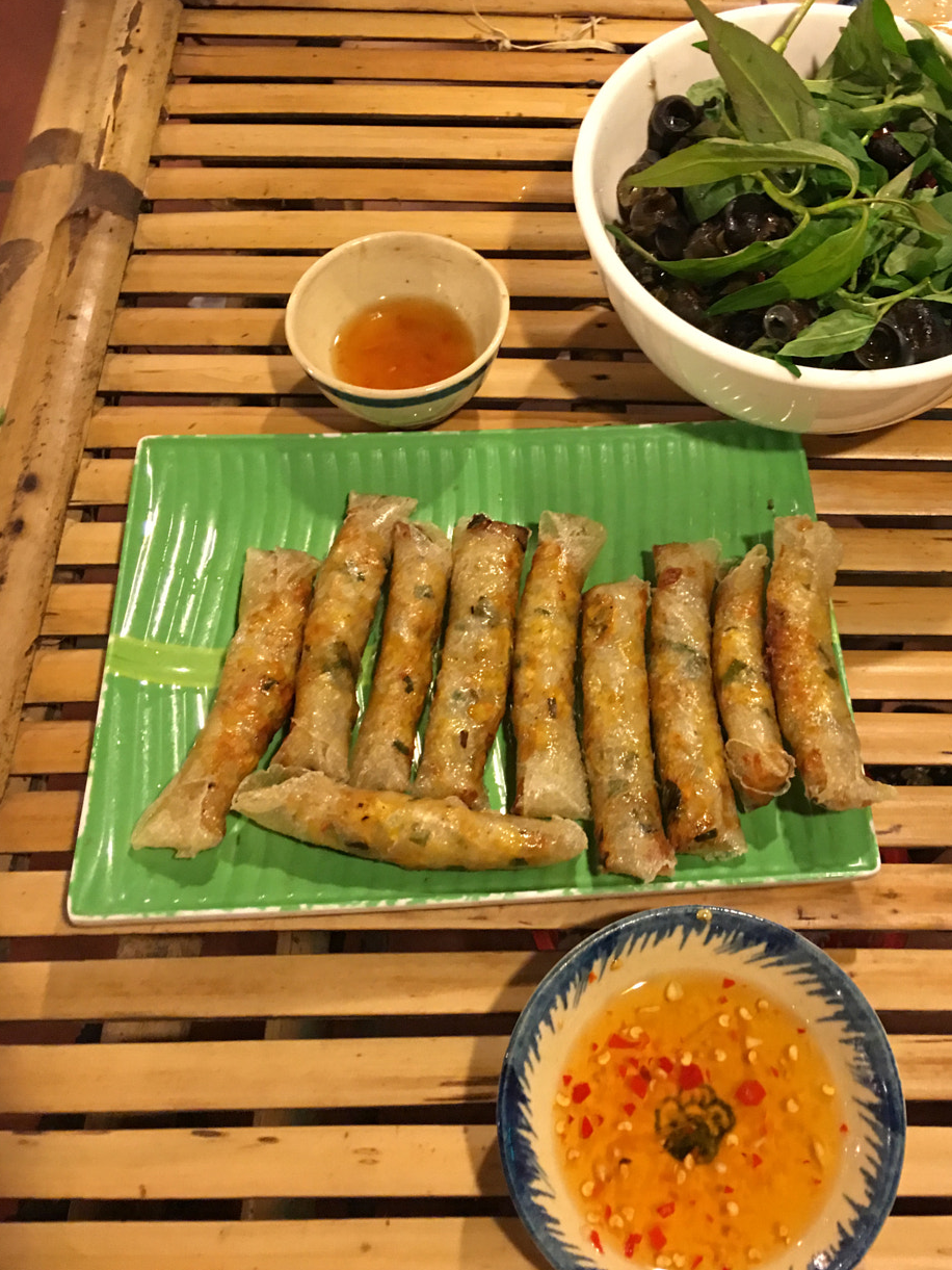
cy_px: 603
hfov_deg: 37.4
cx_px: 608
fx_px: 1393
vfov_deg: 49.0
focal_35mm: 38
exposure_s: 1/8
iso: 100
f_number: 2.2
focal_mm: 4.15
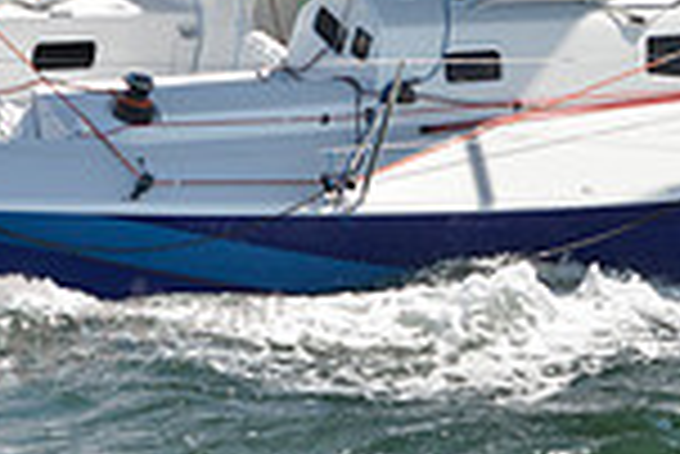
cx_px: 522
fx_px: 5067
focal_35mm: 268
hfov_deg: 7.7
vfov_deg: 5.1
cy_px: -389
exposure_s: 1/1250
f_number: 6.3
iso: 280
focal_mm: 70
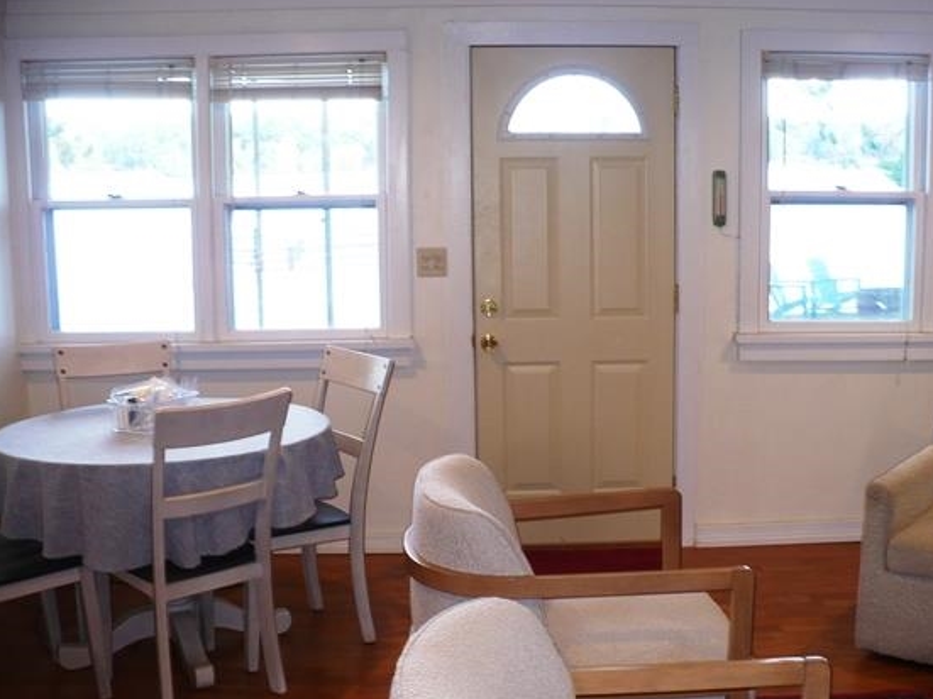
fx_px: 1159
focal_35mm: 43
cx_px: 535
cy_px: 374
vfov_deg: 33.6
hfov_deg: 43.7
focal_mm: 6.1
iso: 125
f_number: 2.8
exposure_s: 1/30
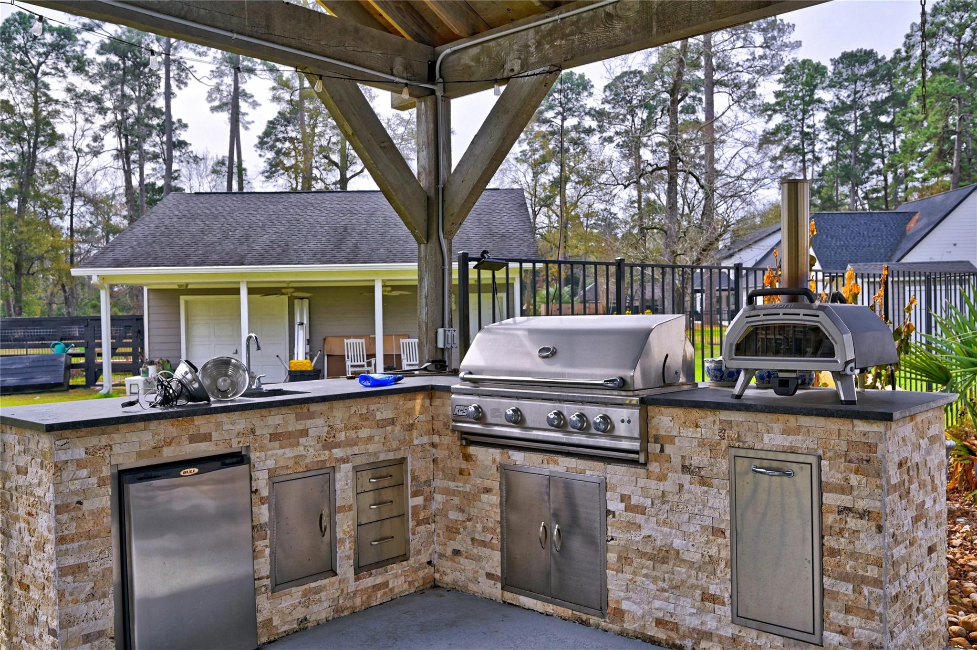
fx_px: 813
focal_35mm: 30
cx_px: 488
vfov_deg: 43.5
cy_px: 325
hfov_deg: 62.0
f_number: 8
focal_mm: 30
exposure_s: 1/400
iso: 400
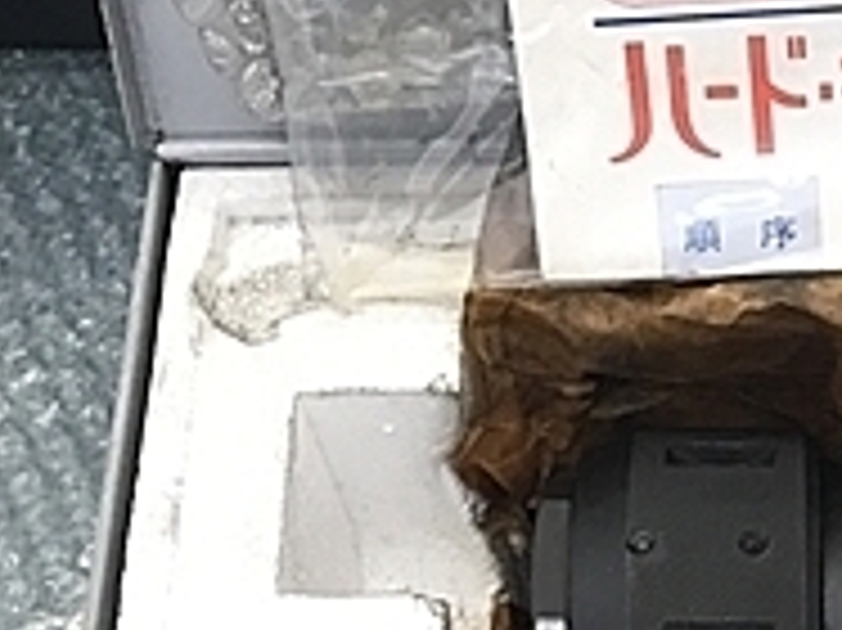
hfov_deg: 19.5
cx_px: 959
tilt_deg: -63.6
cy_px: 747
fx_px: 2334
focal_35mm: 96
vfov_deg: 14.9
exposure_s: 1/33
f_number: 1.8
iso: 32
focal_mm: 3.99
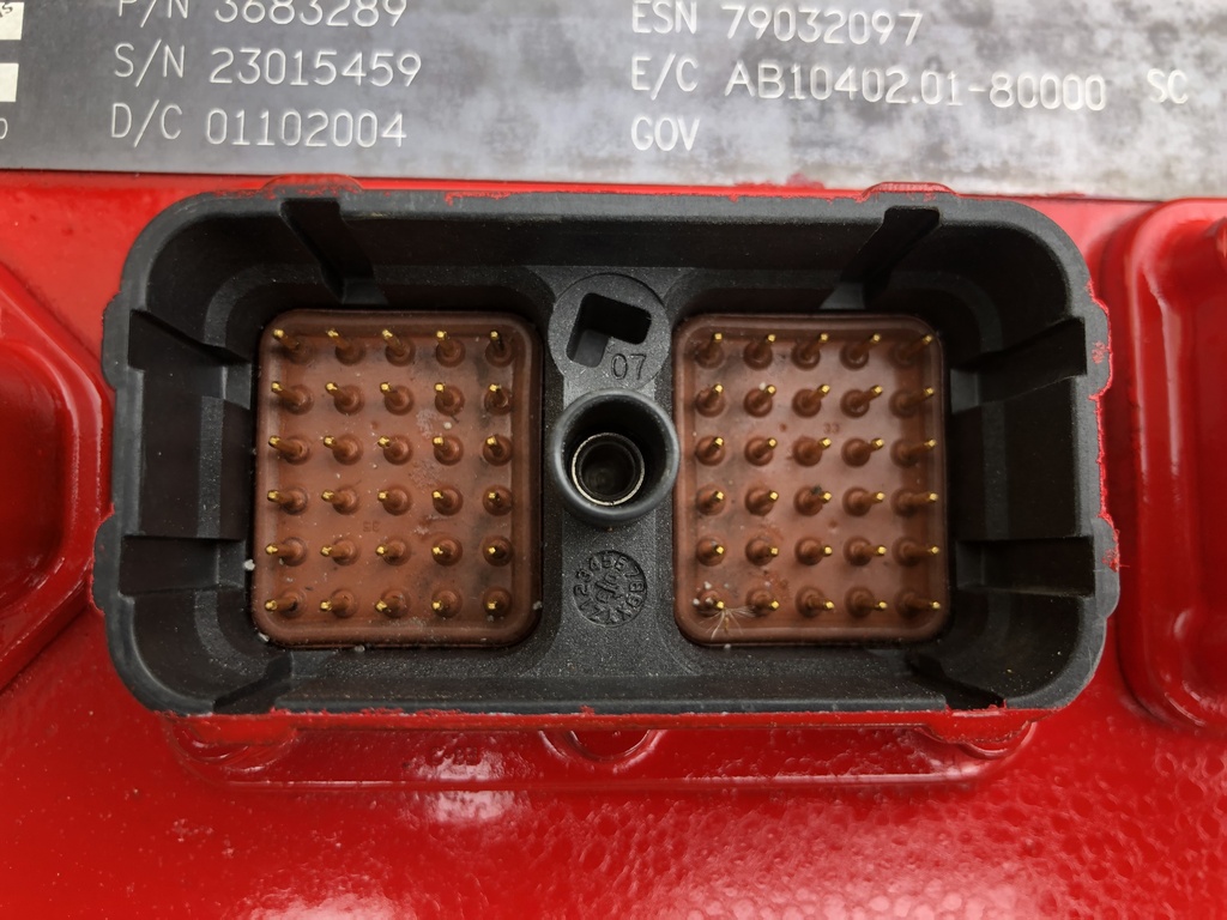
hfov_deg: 63.4
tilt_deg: -84.4
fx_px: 992
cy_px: 460
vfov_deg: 49.7
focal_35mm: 28
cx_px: 614
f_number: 1.8
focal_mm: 4
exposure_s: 1/120
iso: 40
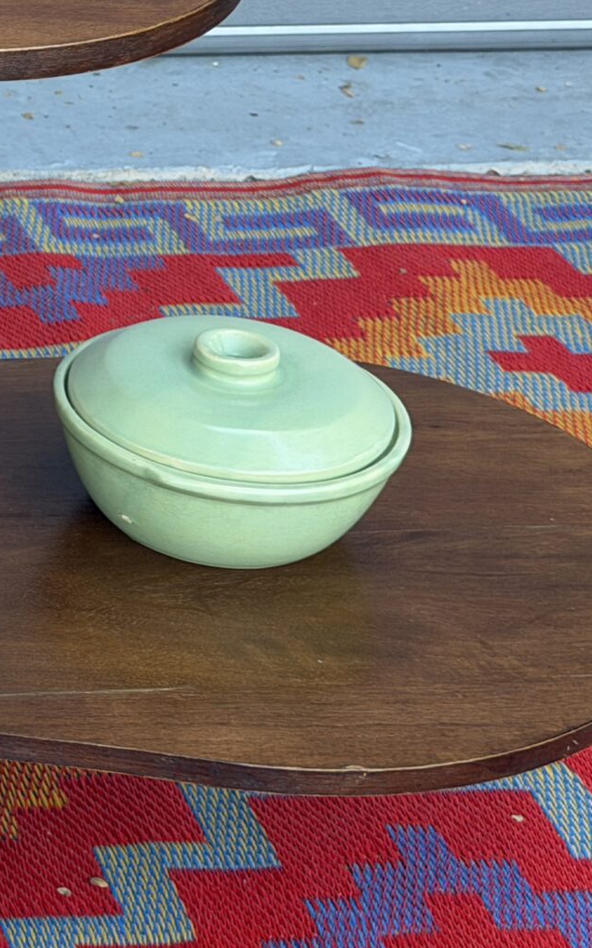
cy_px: 147
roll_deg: -0.2
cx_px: -561
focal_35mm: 128
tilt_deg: -22.6
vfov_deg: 16.2
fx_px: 3305
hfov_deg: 9.6
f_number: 1.78
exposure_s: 1/146
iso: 50
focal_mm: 6.76
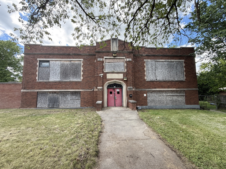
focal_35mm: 14
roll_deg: +0.3
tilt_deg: +5.9
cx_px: 113
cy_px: 84
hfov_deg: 102.1
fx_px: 91
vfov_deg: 85.7
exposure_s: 1/237
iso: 64
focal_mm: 2.22
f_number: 2.2
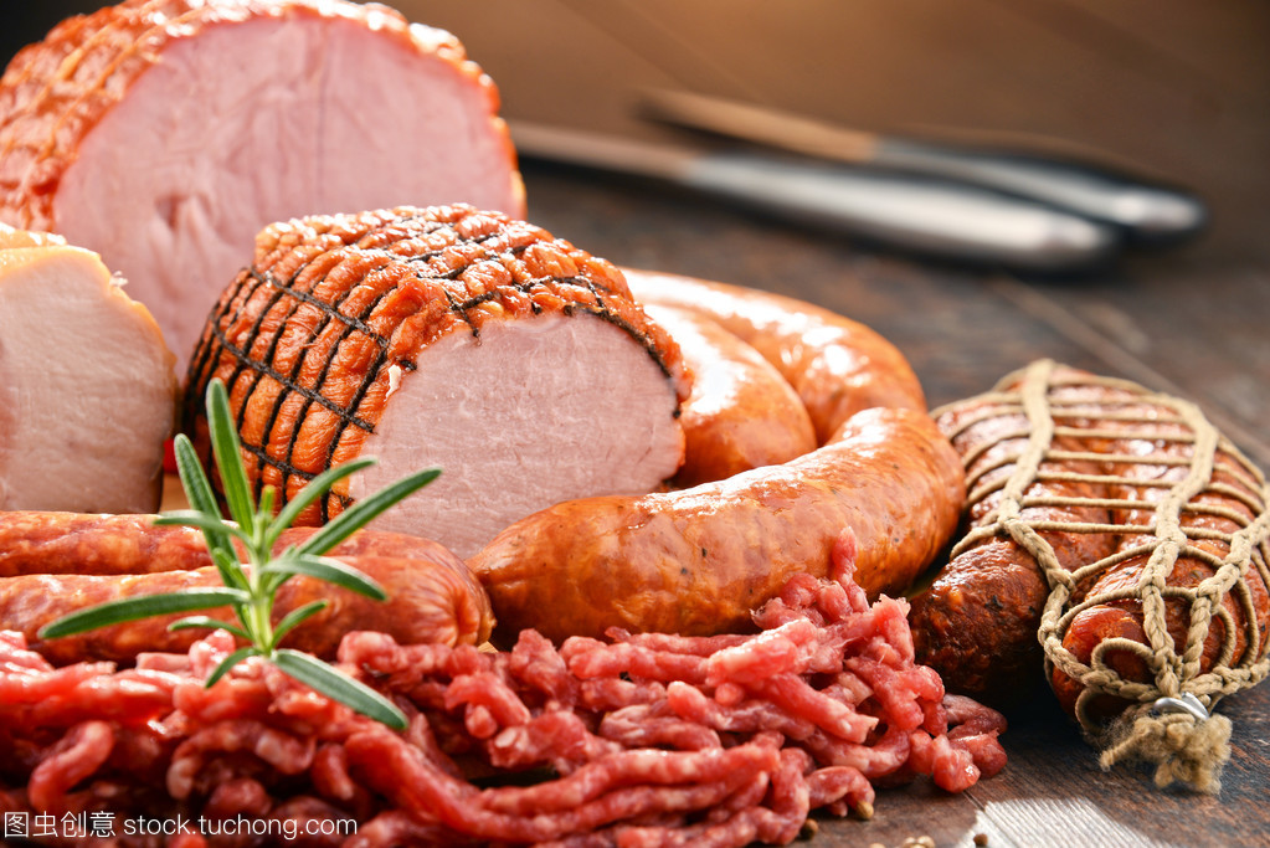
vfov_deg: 6.9
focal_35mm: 200
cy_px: 424
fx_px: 7058
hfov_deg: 10.3
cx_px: 635
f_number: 9
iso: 100
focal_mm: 200
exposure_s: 1/125
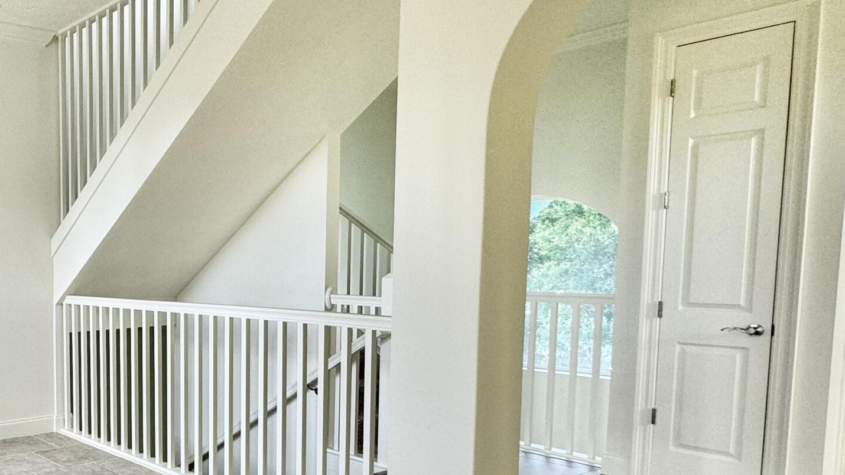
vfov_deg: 36.2
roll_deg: +0.5
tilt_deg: -5.0
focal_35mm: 32
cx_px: 48
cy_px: 327
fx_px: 717
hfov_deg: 51.9
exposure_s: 1/99
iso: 125
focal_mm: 2.22
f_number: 2.2
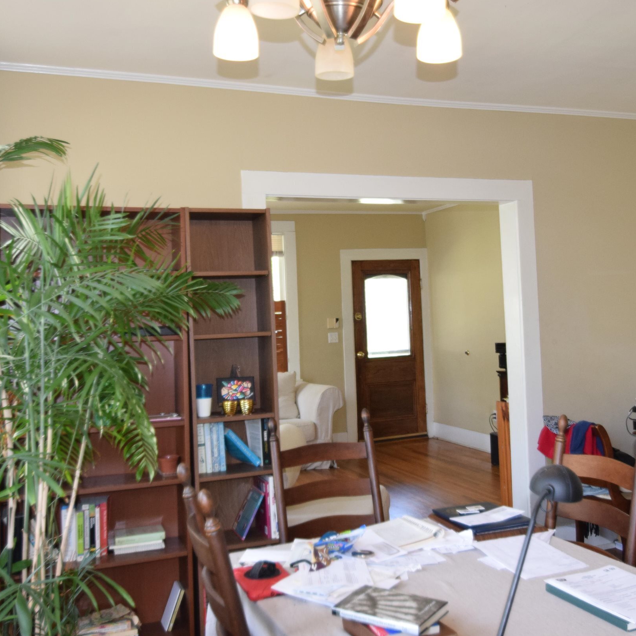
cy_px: 273
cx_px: 333
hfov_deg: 48.4
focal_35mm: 34
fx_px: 707
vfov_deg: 48.3
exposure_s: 1/100
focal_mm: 14
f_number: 5
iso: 800
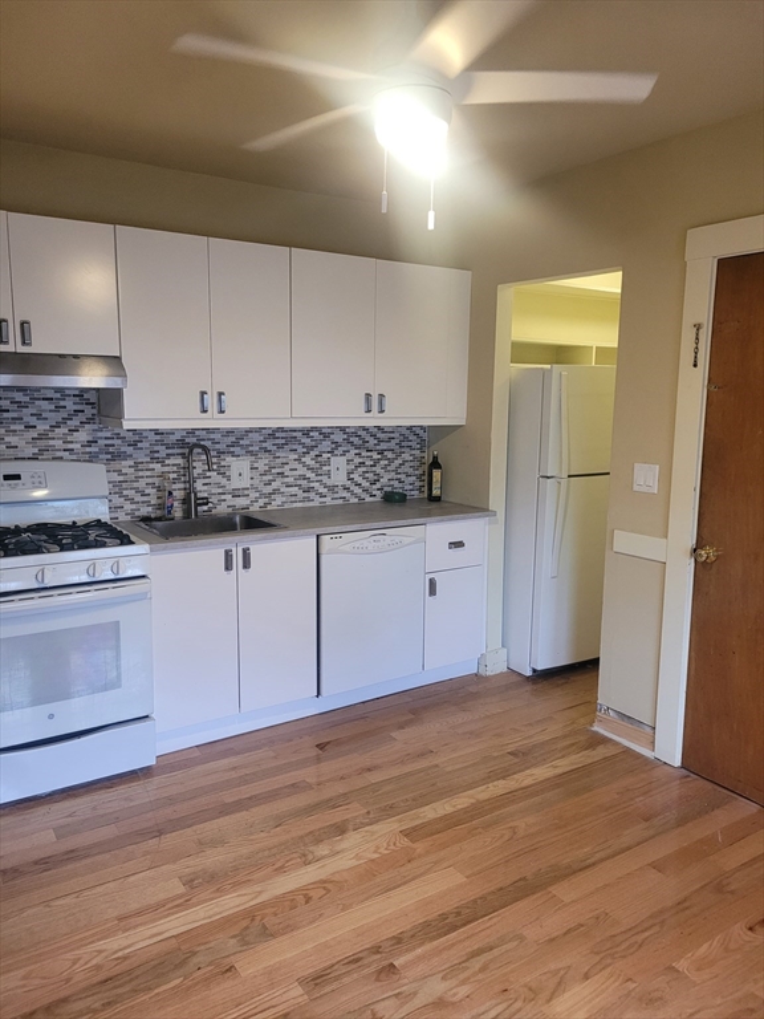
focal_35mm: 26
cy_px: 510
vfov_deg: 67.3
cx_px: 382
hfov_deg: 53.1
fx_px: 765
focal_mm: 5.4
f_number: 1.8
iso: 320
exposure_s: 1/120
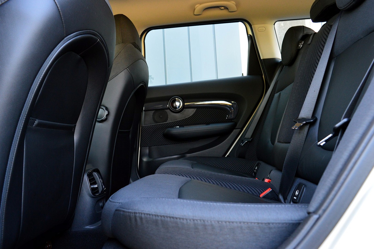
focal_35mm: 30
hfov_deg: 62.0
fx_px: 311
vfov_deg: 43.5
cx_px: 187
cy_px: 124
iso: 800
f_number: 5
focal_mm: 20
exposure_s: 1/60
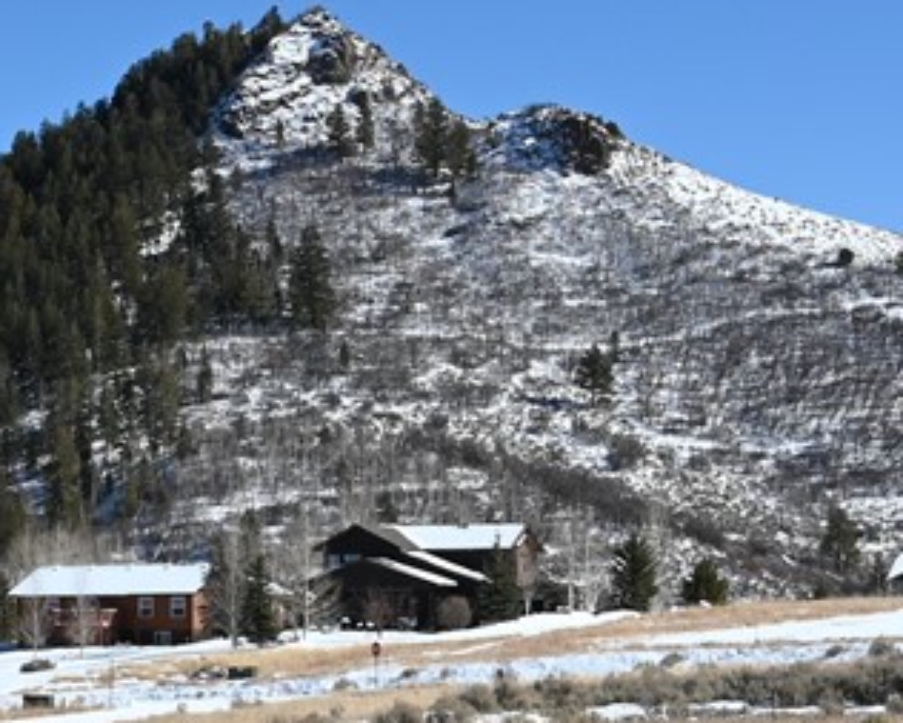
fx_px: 3235
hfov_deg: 15.6
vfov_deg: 12.6
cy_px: 713
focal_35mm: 121
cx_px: -6
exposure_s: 1/500
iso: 100
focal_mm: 24
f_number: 8
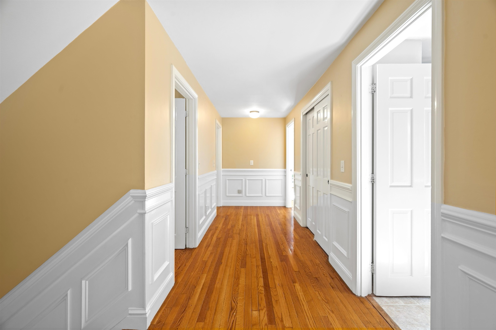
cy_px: 165
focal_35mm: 14
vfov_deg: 79.1
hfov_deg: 102.3
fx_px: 200
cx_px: 248
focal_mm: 14.5
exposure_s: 5
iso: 250
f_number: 7.1
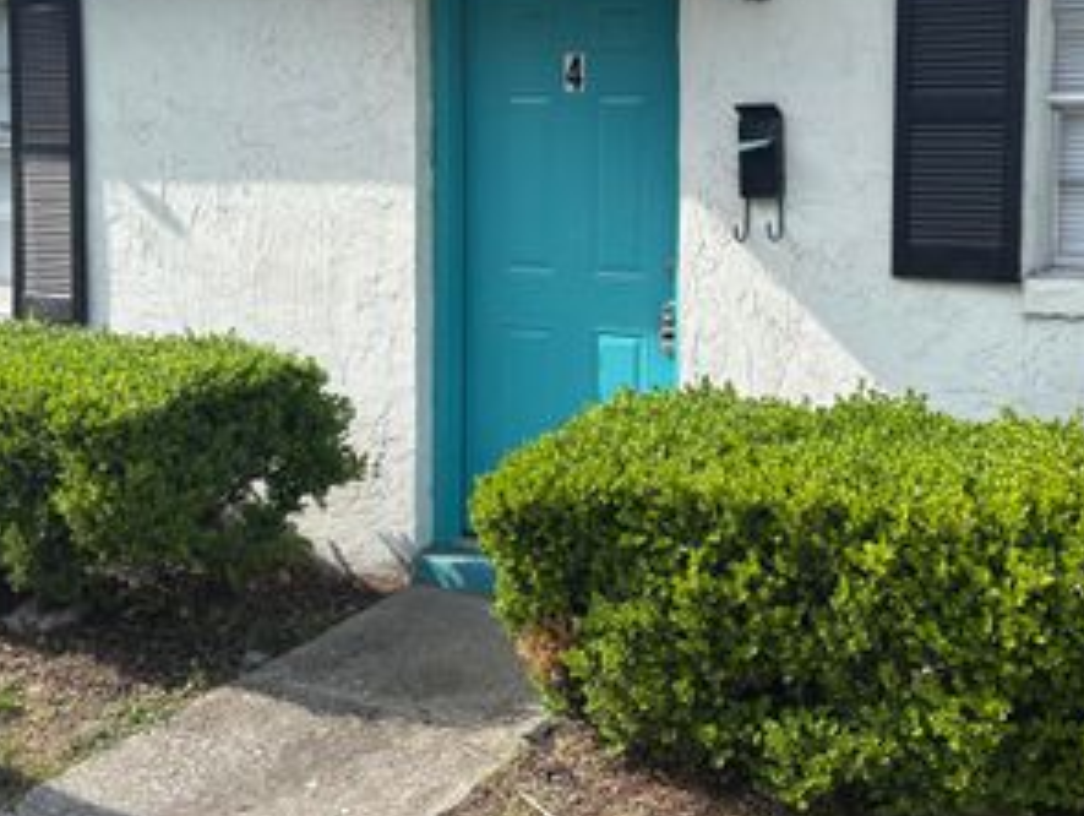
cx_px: 694
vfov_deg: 32.4
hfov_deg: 42.5
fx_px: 1380
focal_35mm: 44
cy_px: 222
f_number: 1.6
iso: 50
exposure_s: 1/1695
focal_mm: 5.96
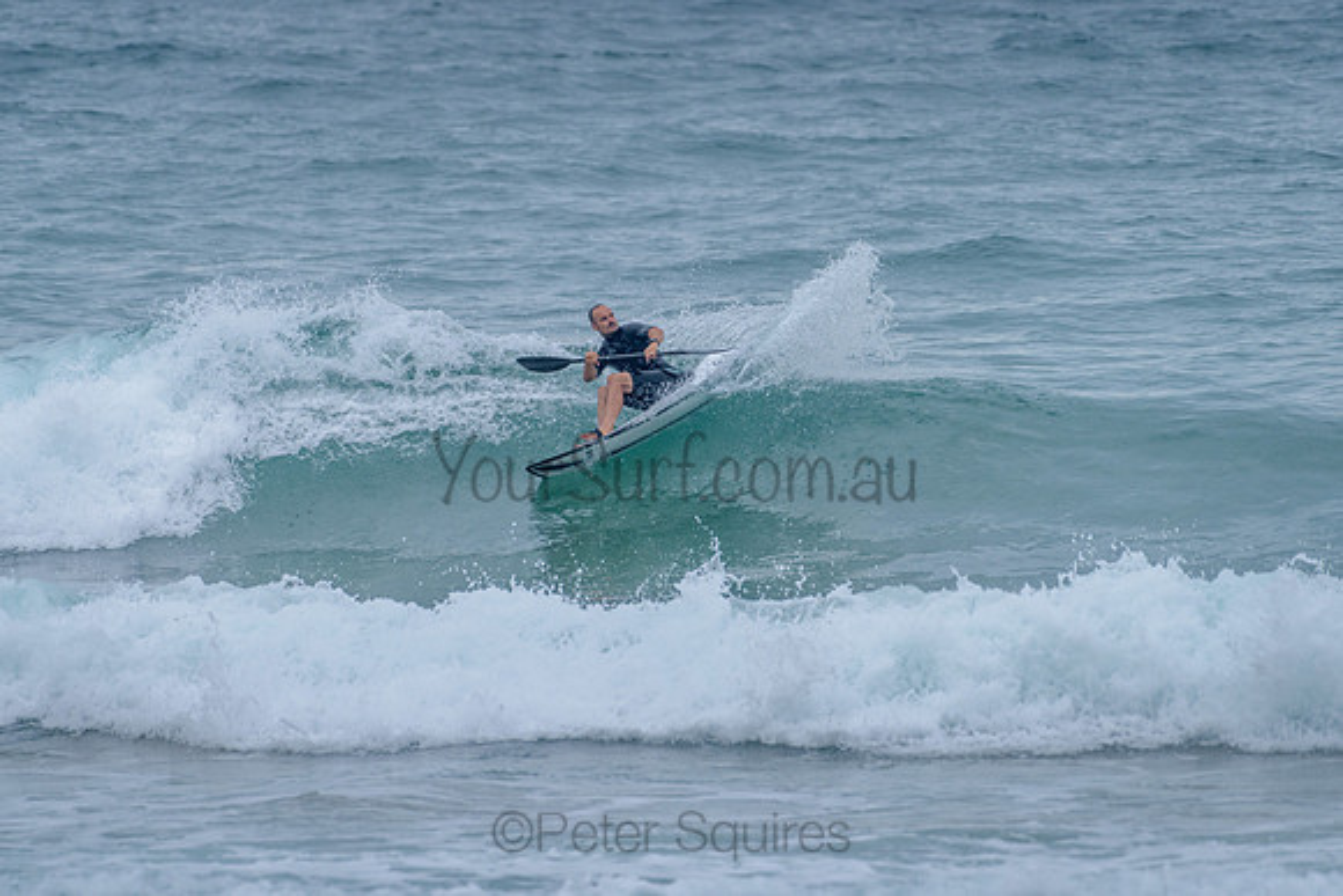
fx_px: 22864
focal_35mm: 613
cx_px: 673
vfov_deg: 2.2
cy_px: 348
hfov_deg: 3.4
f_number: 5.6
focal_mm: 500
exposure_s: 1/1250
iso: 500
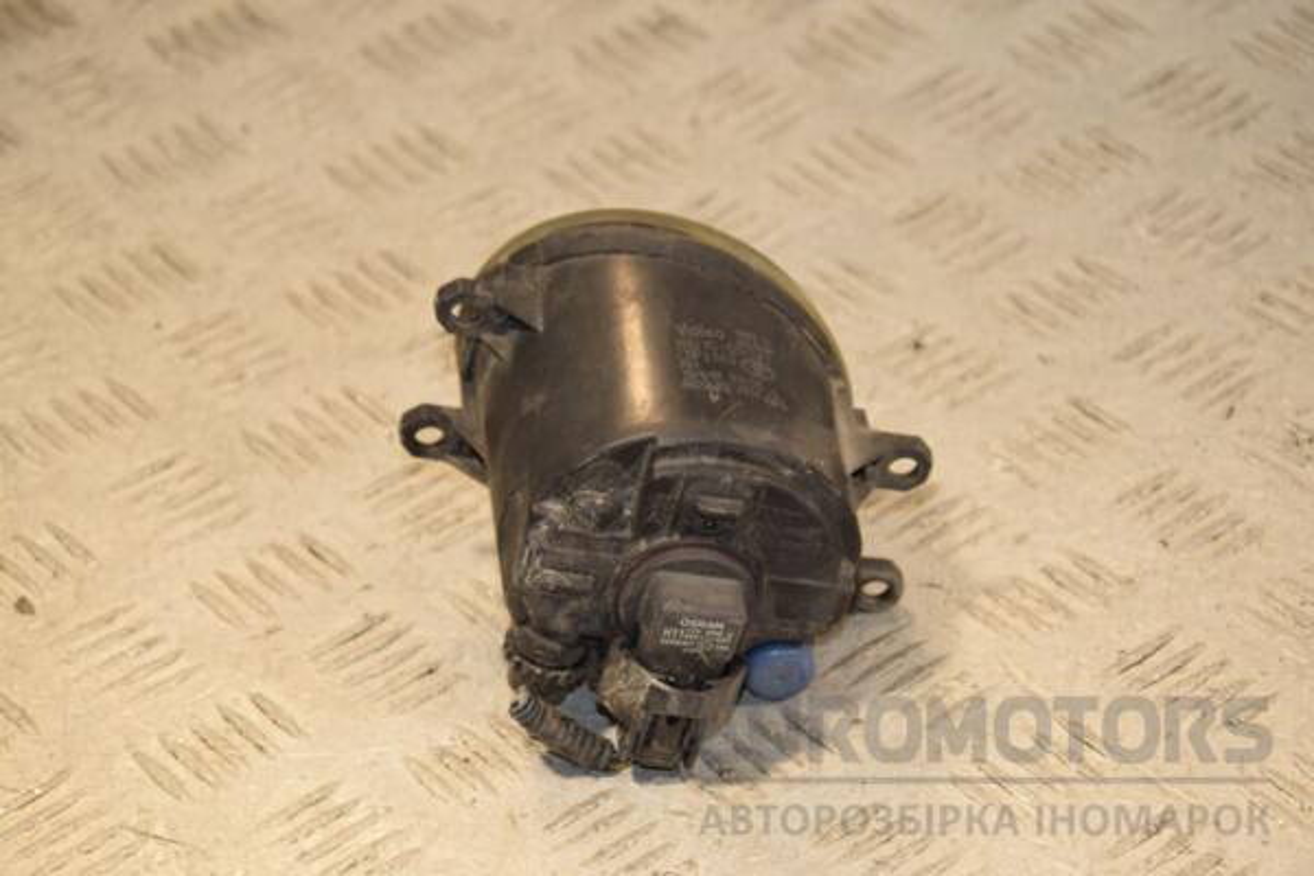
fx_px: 4106
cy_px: 438
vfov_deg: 12.2
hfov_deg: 18.2
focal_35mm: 112
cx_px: 657
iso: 800
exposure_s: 1/200
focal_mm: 75
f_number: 7.1
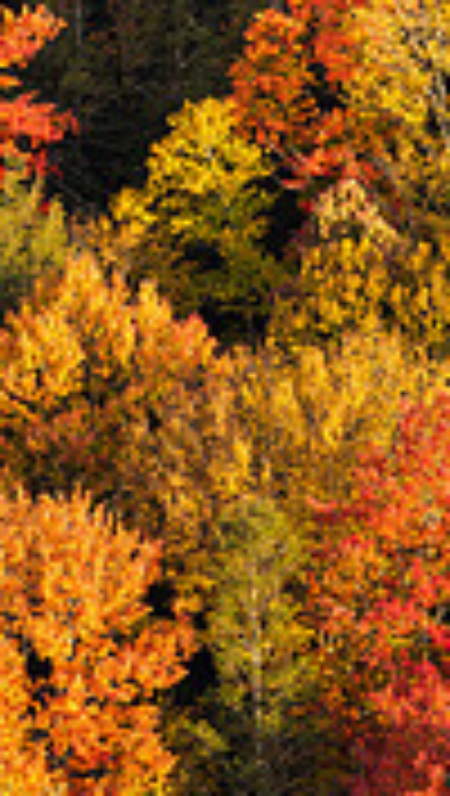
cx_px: 198
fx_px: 11248
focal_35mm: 532
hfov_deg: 2.3
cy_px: 382
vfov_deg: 4.1
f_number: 13
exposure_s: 1/3
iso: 64
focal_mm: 200
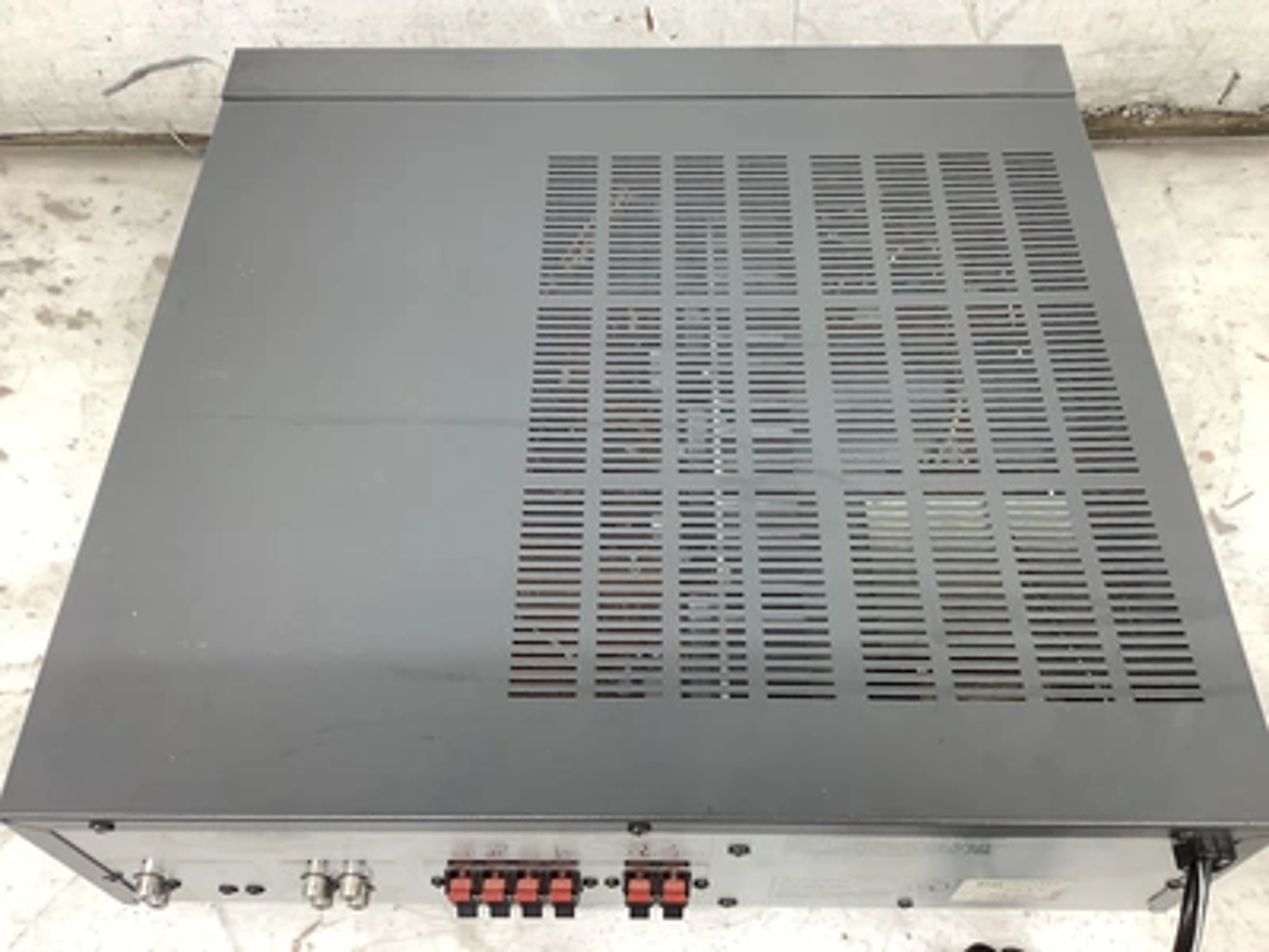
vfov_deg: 45.4
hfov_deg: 58.4
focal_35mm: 31
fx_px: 1136
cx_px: 634
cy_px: 476
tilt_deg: -57.2
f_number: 2.4
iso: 125
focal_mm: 3.3
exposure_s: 1/60
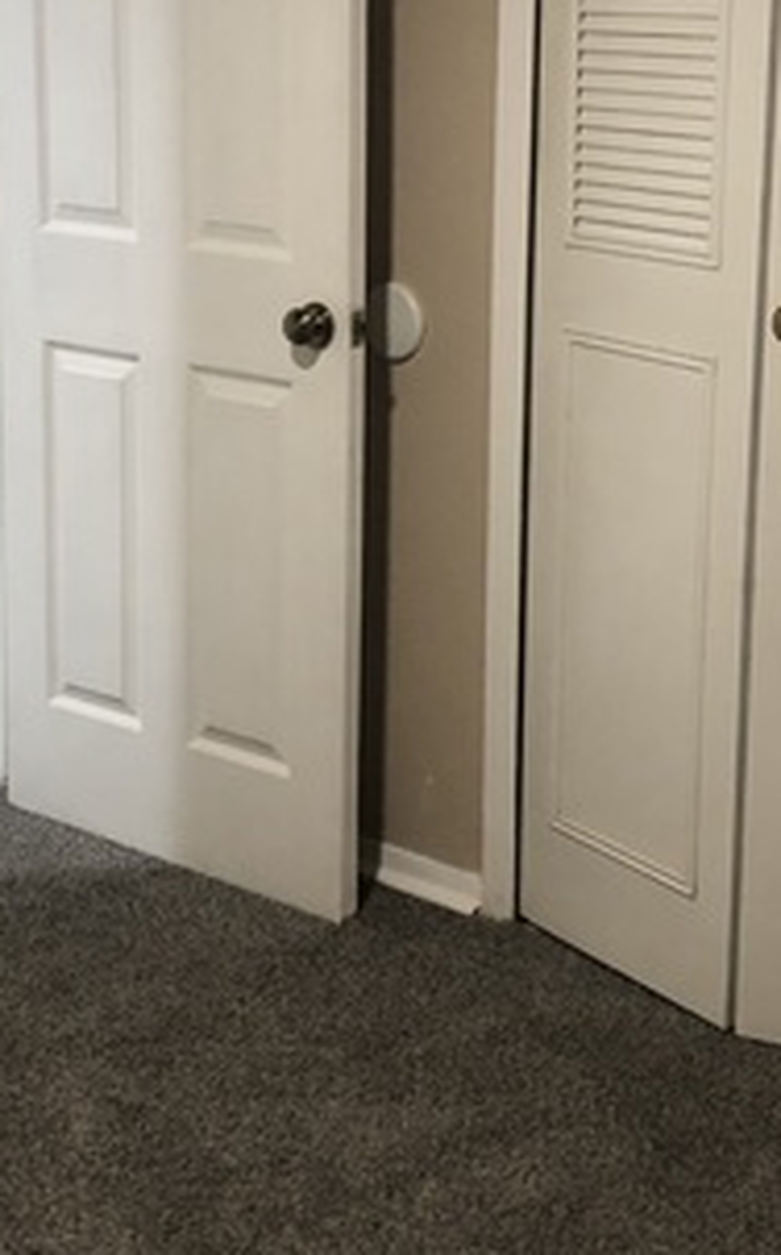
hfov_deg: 20.5
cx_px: 486
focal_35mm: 63
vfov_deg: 32.3
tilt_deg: -11.3
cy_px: 428
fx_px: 2152
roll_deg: -1.7
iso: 64
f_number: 1.8
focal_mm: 3.99
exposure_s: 1/15
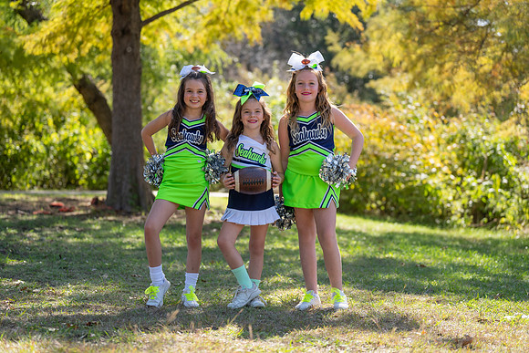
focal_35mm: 83
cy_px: 176
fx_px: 1220
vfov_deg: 16.5
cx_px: 264
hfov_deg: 24.5
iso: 100
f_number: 2.8
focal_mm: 83
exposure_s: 1/500
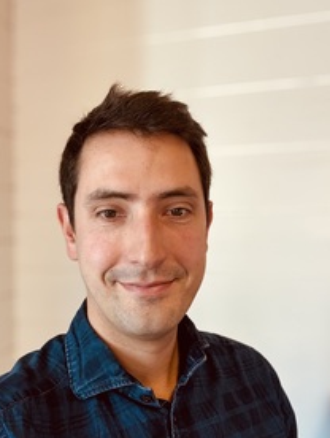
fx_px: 482
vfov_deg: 48.9
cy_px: 224
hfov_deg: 37.8
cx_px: 145
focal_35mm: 38
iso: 100
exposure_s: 1/50
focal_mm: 2.69
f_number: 1.9
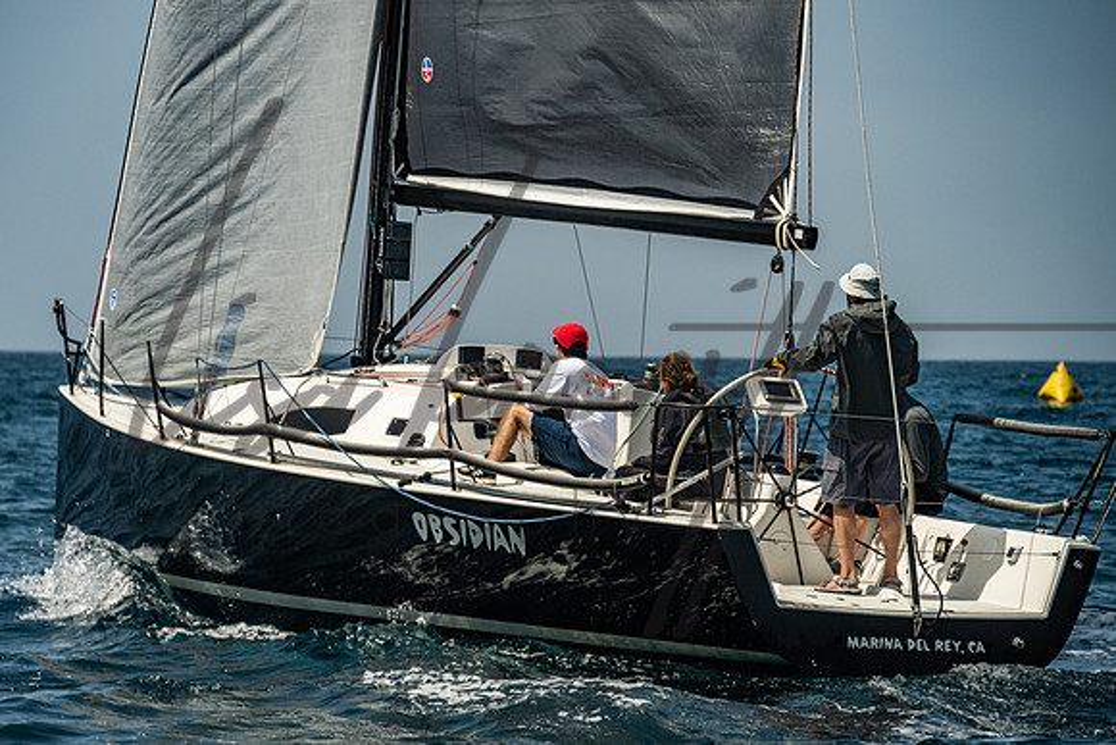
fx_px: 6037
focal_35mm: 195
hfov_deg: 10.6
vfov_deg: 7.1
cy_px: 386
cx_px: 487
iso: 320
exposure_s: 1/1250
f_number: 6.3
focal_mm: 165
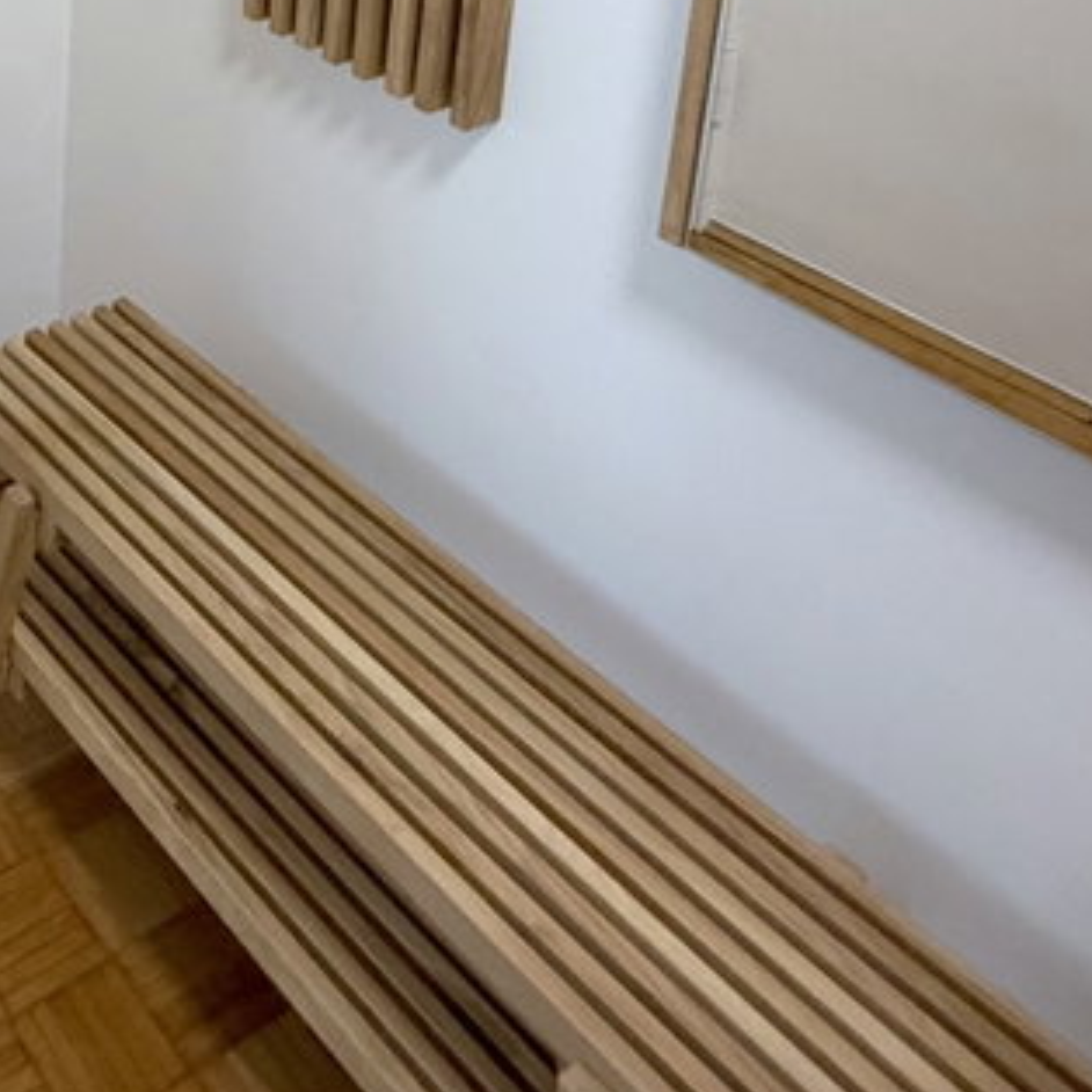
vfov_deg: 31.9
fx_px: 1499
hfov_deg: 34.7
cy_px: -278
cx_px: -99
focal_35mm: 42
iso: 320
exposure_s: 1/100
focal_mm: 2.22
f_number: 2.2
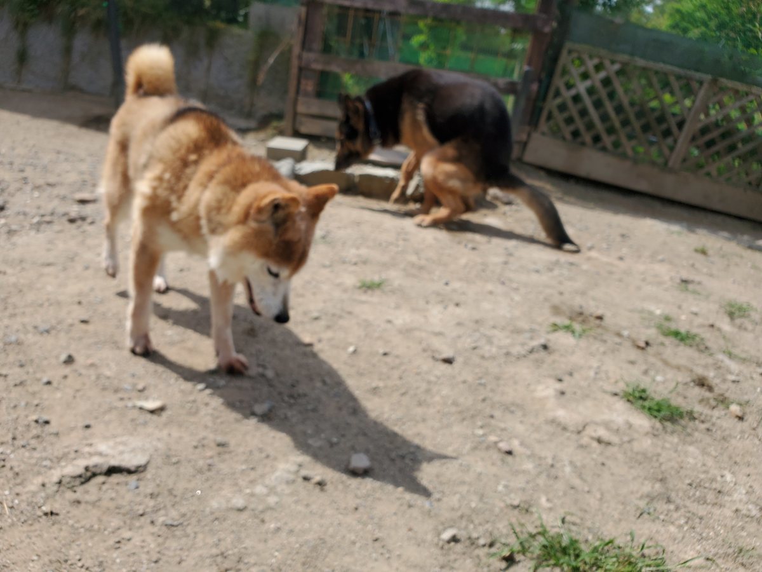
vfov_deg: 53.1
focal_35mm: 26
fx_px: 572
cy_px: 286
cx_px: 381
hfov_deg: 67.3
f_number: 2.4
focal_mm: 4.3
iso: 50
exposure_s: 1/1019
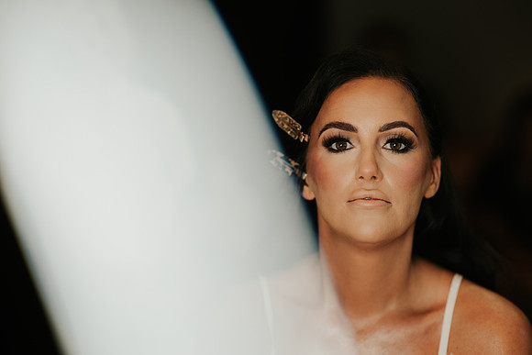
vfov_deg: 16.1
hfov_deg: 23.9
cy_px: 178
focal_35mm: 85
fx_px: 1256
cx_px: 266
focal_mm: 85
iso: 400
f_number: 2
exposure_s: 1/200
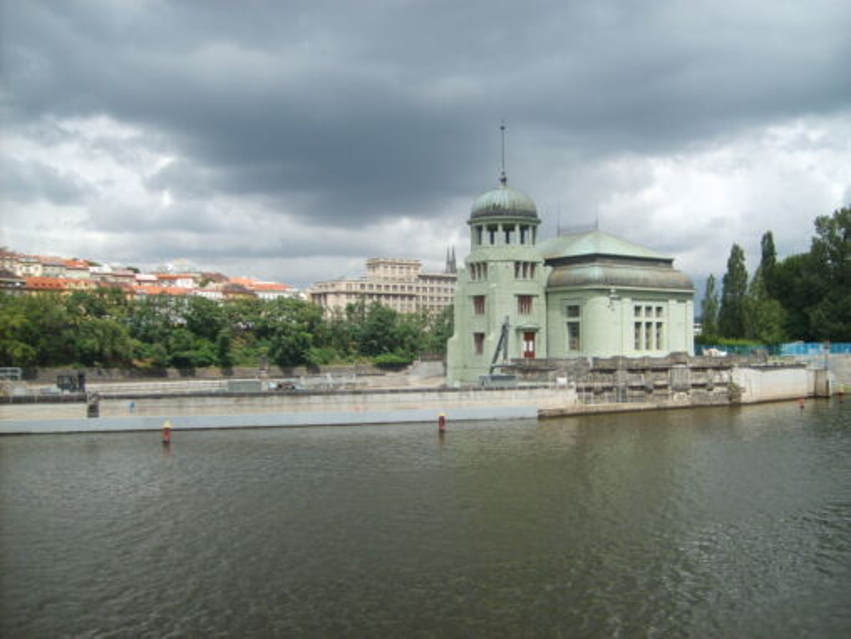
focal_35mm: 35
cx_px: 426
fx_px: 860
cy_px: 320
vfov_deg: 40.7
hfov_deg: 52.6
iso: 50
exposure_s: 1/180
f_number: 7.1
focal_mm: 5.8
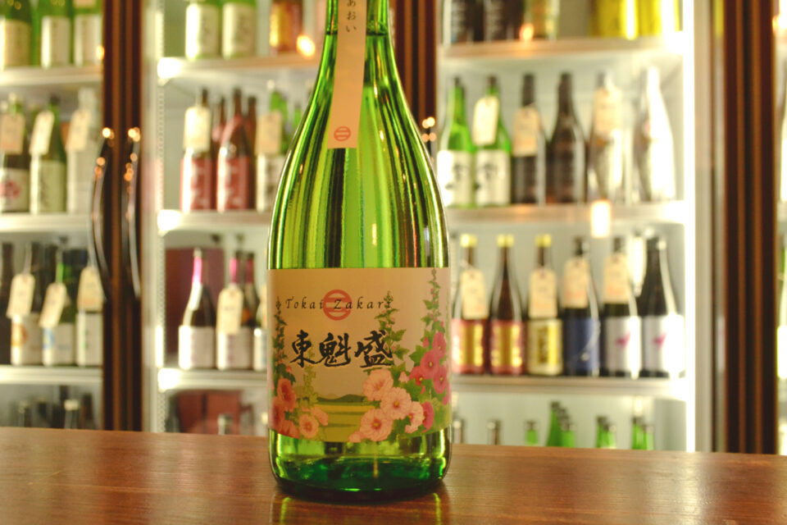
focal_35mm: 33
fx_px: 721
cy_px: 262
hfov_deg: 57.2
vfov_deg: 40.0
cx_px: 394
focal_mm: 22
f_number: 5.6
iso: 1600
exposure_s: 1/160
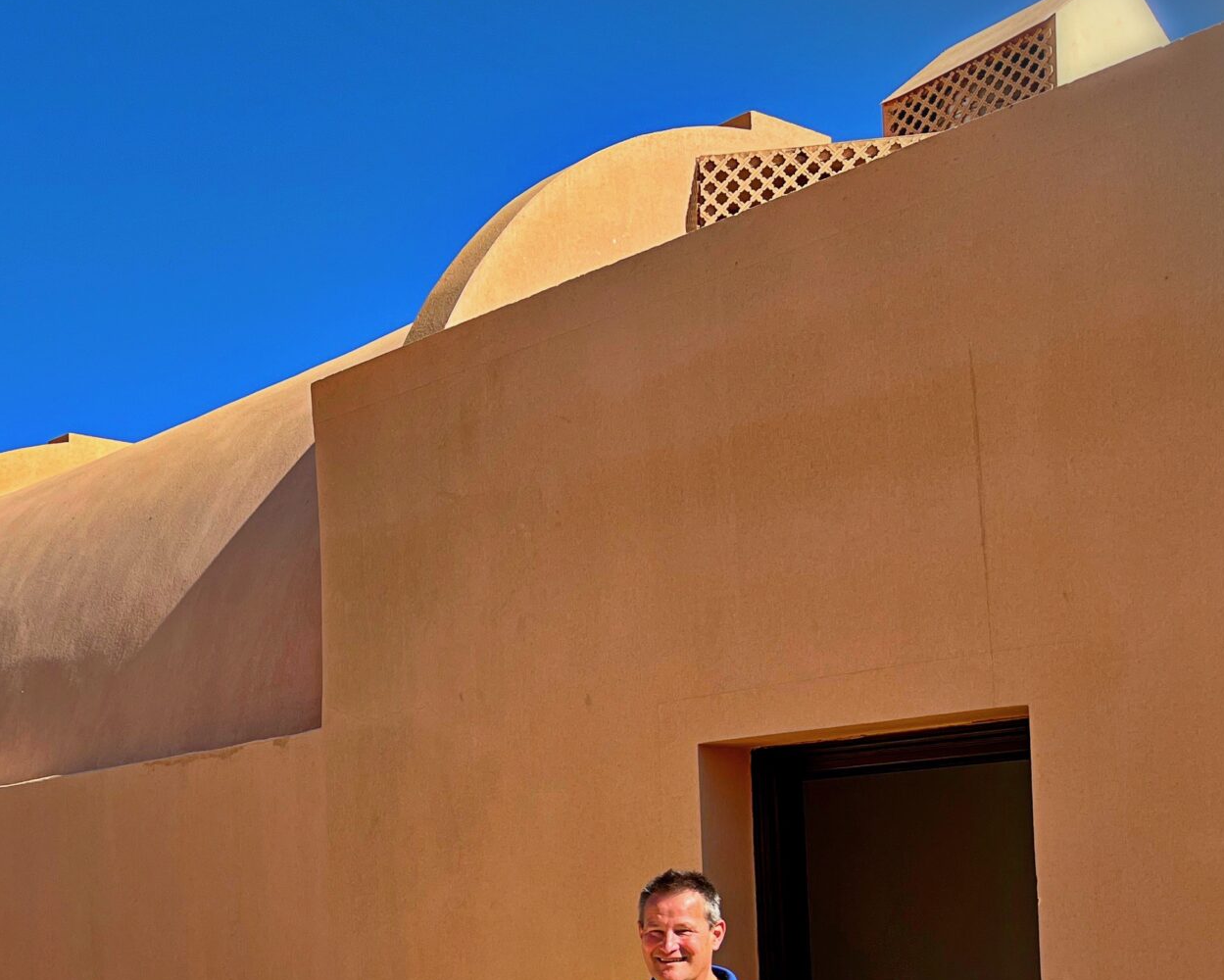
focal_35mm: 52
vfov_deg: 28.1
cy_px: 867
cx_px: 218
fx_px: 1884
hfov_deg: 34.7
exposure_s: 1/4444
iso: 50
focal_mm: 5.7
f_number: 1.5
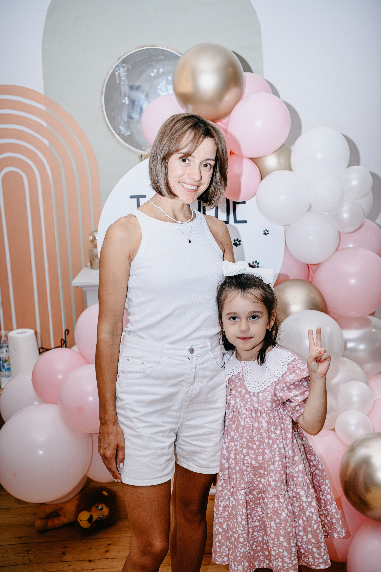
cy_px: 286
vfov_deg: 41.1
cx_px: 190
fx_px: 762
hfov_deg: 28.1
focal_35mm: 48
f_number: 3.2
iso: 125
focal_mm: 48
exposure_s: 1/160
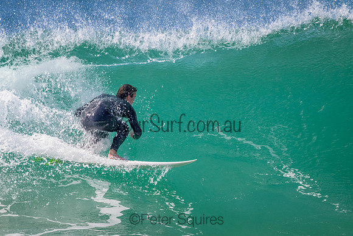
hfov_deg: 2.3
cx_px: 152
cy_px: 134
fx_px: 8940
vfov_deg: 1.5
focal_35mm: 912
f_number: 11
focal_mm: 800
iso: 1800
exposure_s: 1/2000
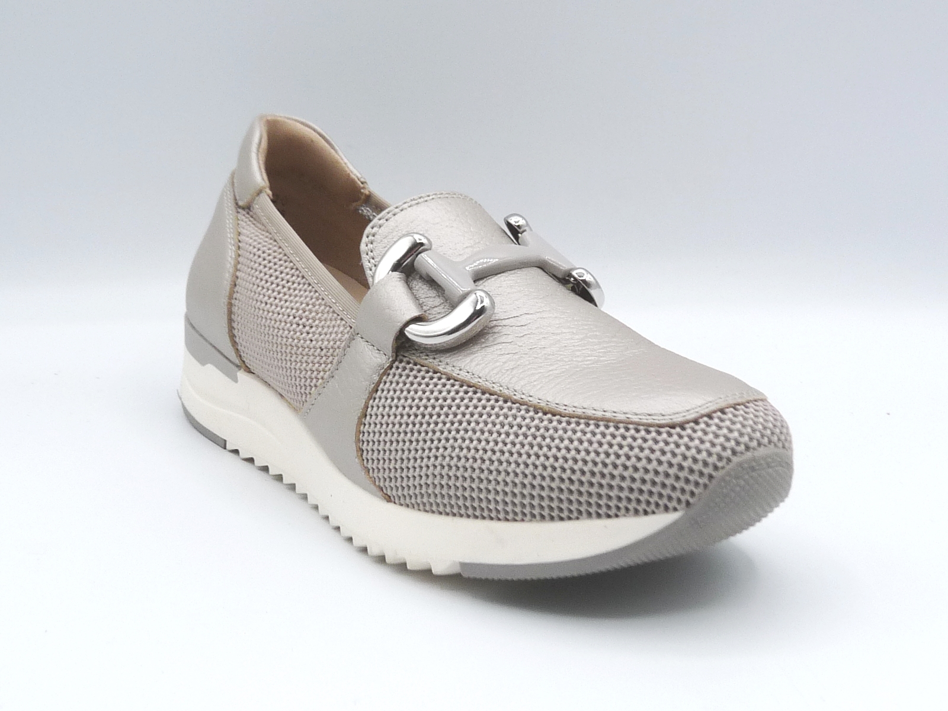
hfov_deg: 38.9
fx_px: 1342
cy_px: 356
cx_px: 474
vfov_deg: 29.7
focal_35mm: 49
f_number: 5
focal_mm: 4.8
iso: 100
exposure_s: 1/200
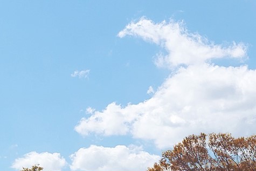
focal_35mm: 84
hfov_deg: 21.5
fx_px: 597
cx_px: 345
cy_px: 300
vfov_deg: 14.5
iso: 410
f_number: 1.8
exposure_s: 1/8000
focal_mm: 8.67
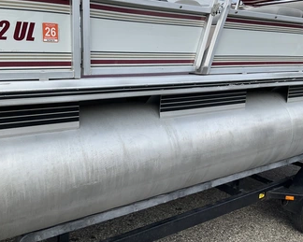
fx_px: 314
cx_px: 144
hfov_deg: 51.5
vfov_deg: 42.2
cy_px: 108
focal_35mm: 35
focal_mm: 3
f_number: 1.8
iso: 25
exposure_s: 1/898
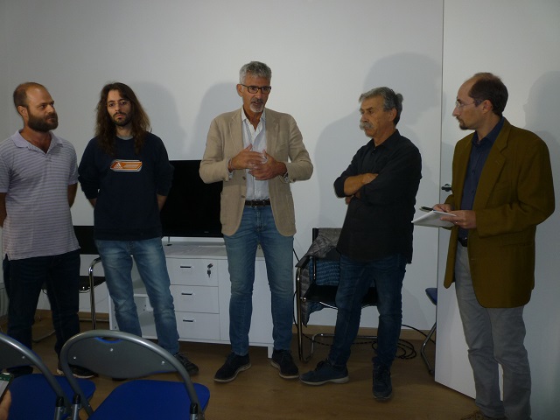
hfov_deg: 61.7
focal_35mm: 29
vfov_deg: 48.2
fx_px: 469
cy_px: 210
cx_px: 280
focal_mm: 5.2
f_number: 3.3
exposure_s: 1/30
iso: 100
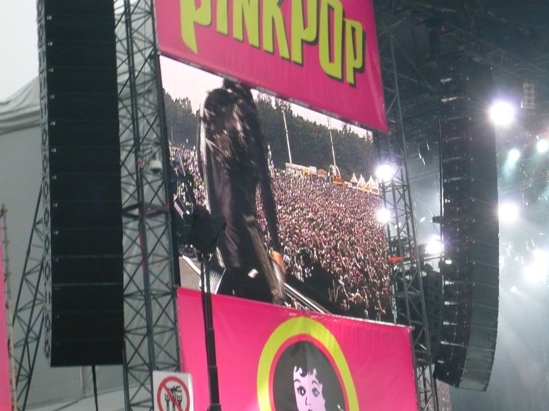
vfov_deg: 14.8
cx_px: 274
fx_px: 1586
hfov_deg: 19.6
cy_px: 206
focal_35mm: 100
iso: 400
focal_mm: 16.4
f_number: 5.6
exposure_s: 1/30
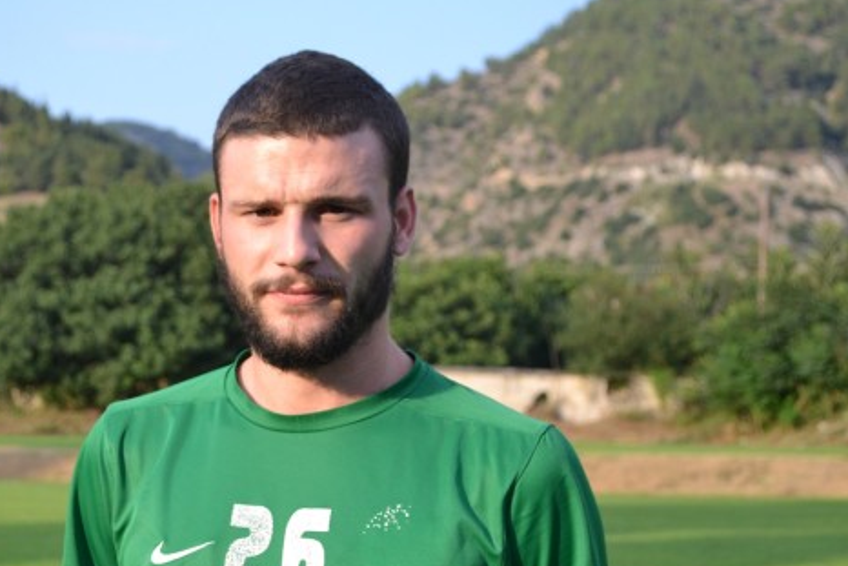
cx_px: 288
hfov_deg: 23.8
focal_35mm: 85
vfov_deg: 16.0
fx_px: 2003
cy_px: 382
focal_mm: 40
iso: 400
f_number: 5.3
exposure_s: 1/500
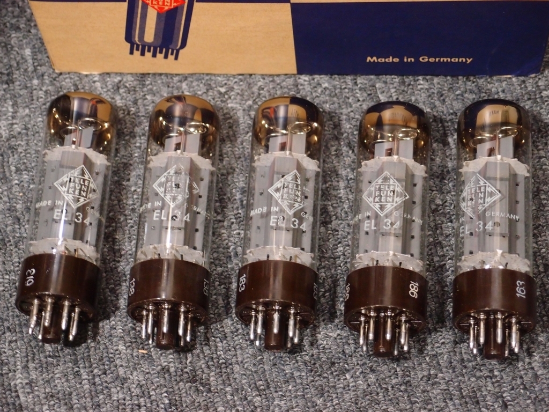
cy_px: 206
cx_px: 274
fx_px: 1332
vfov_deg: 17.6
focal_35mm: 84
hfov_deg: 23.3
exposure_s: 1/15
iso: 400
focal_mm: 18.15
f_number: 2.4
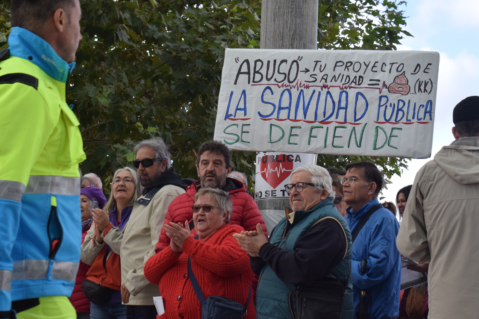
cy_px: 120
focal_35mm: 92
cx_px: 262
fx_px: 1224
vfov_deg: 14.8
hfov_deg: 22.1
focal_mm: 48
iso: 640
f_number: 10
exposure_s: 1/400
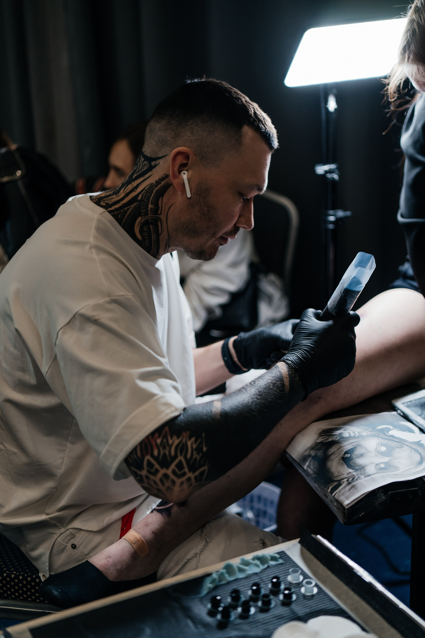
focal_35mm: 45
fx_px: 797
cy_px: 319
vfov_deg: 43.6
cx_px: 212
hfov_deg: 29.9
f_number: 1.8
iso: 500
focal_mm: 45
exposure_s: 1/320
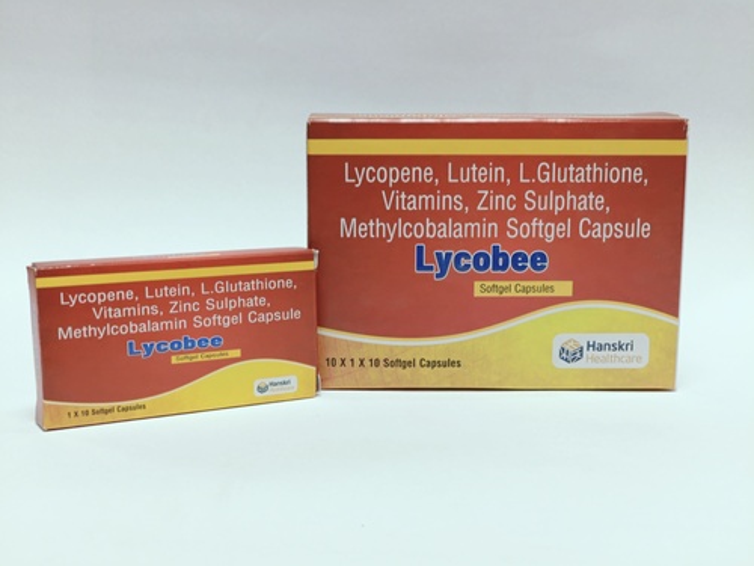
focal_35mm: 47
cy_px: 283
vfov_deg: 30.9
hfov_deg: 40.4
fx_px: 1024
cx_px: 377
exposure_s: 1/50
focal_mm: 7.08
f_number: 2
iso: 478
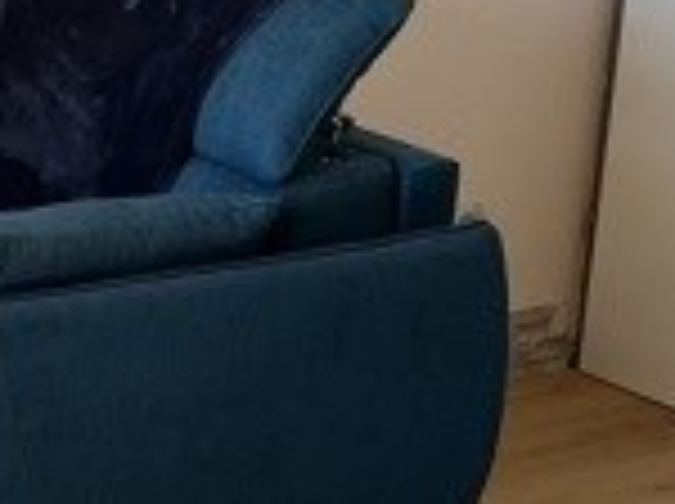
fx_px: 2706
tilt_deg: -13.6
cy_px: 104
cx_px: -315
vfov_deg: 10.6
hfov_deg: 13.5
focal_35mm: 139
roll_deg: -2.3
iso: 100
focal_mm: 5.1
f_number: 1.6
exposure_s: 1/122
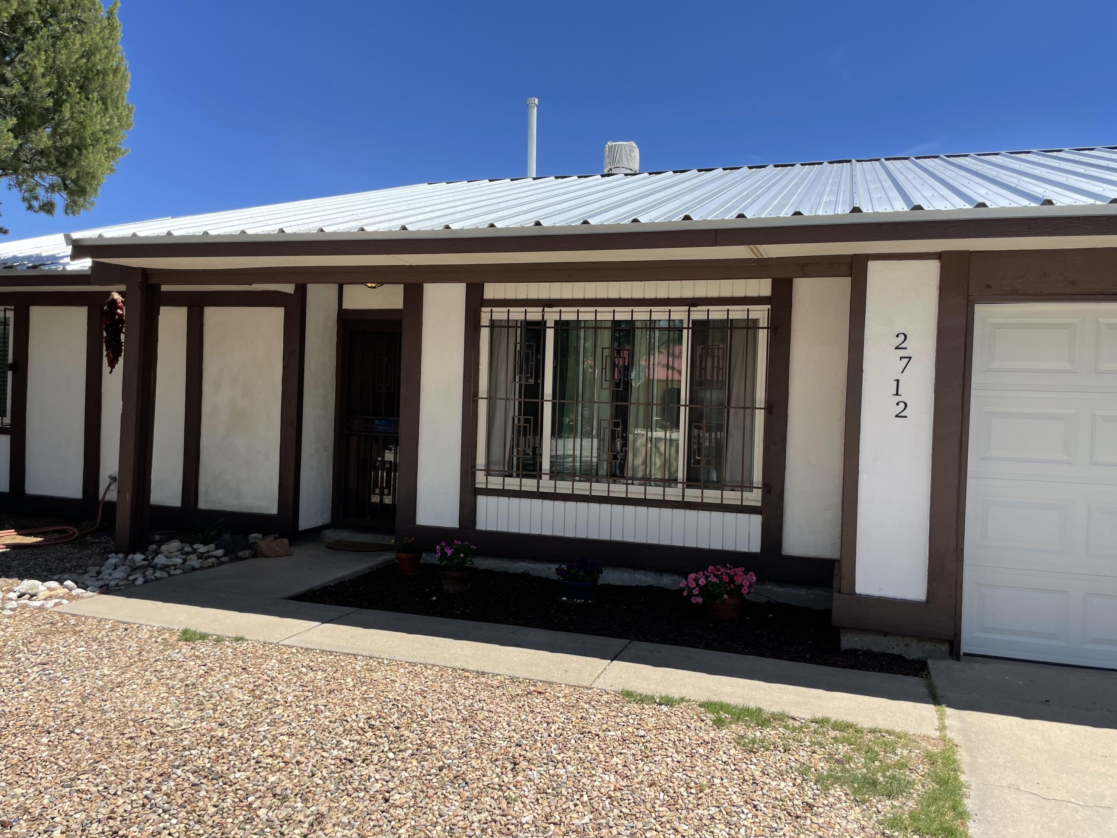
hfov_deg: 67.3
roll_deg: -1.7
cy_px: 419
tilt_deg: -1.1
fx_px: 839
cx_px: 558
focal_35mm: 26
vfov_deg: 53.1
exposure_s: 1/2817
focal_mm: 4.2
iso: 32
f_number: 1.6
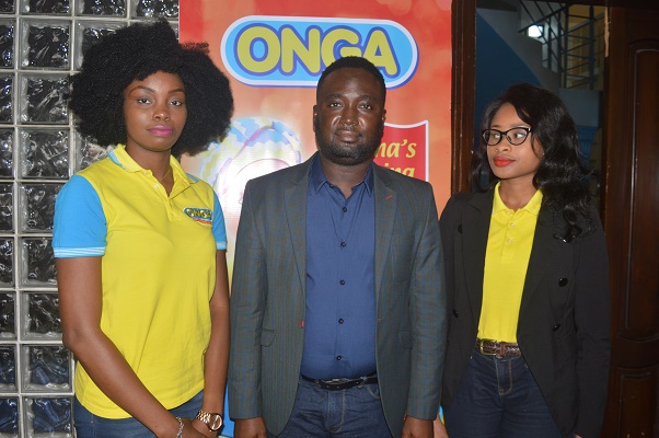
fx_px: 549
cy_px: 219
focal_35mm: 30
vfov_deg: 43.5
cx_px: 330
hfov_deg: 62.0
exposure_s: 1/50
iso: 200
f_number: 5
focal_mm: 20
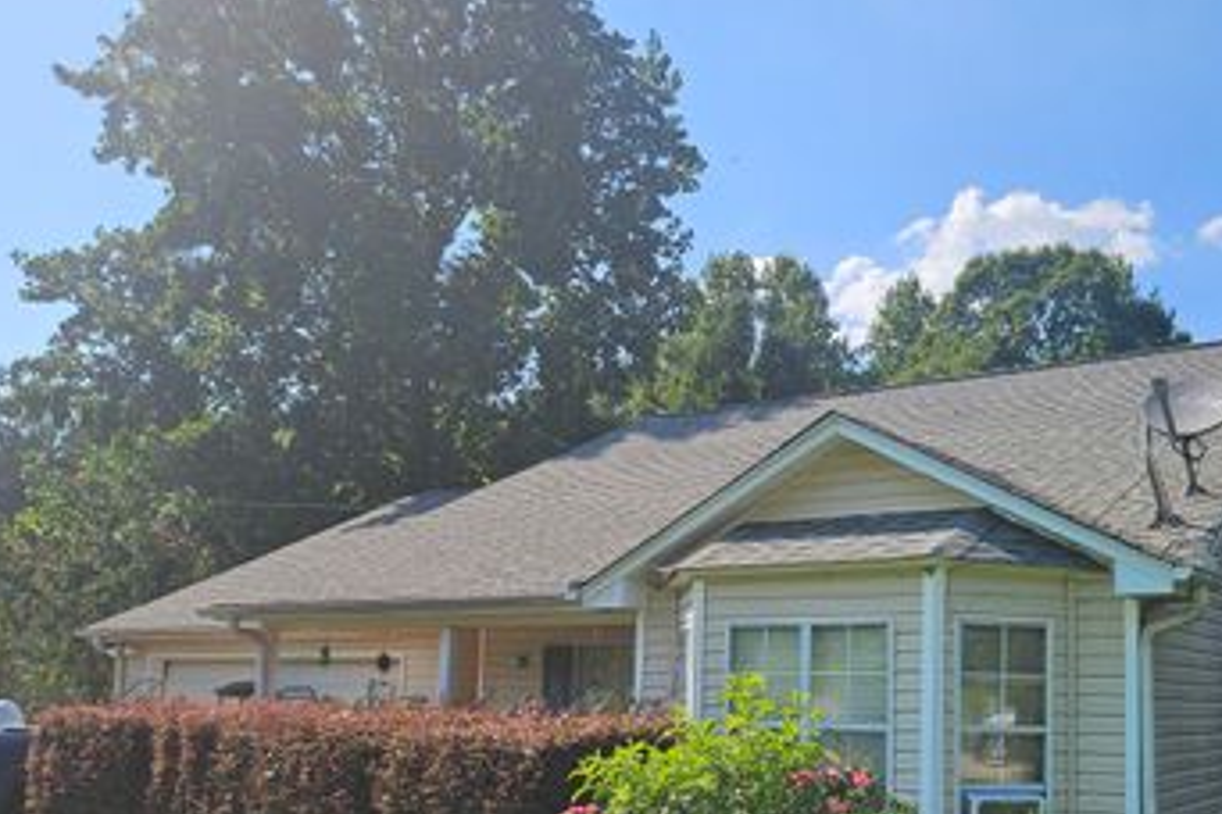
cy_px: 584
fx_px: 1188
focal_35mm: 35
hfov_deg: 53.3
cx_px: 818
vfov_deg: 37.2
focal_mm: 5.4
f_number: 1.8
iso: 25
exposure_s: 1/1593
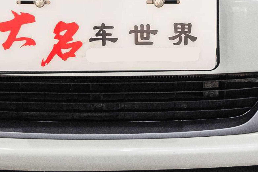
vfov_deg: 7.8
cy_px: -151
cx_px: 95
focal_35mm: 170
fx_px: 1219
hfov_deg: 12.1
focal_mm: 44
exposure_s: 1/50
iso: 1000
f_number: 4.5
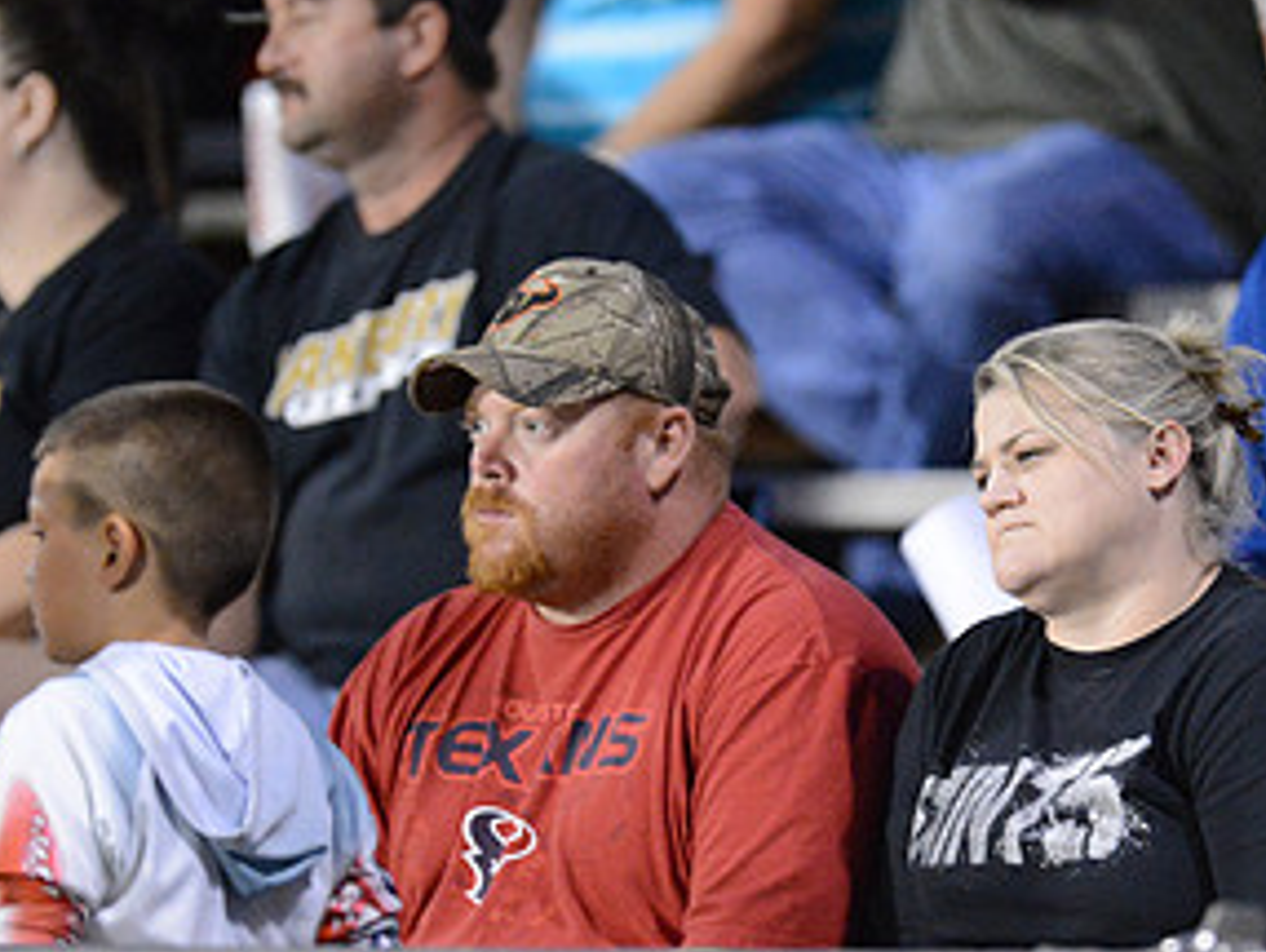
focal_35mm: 779
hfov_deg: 2.5
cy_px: 677
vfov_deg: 1.9
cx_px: 943
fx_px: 28514
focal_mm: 400
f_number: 2.8
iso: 12800
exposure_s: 1/100
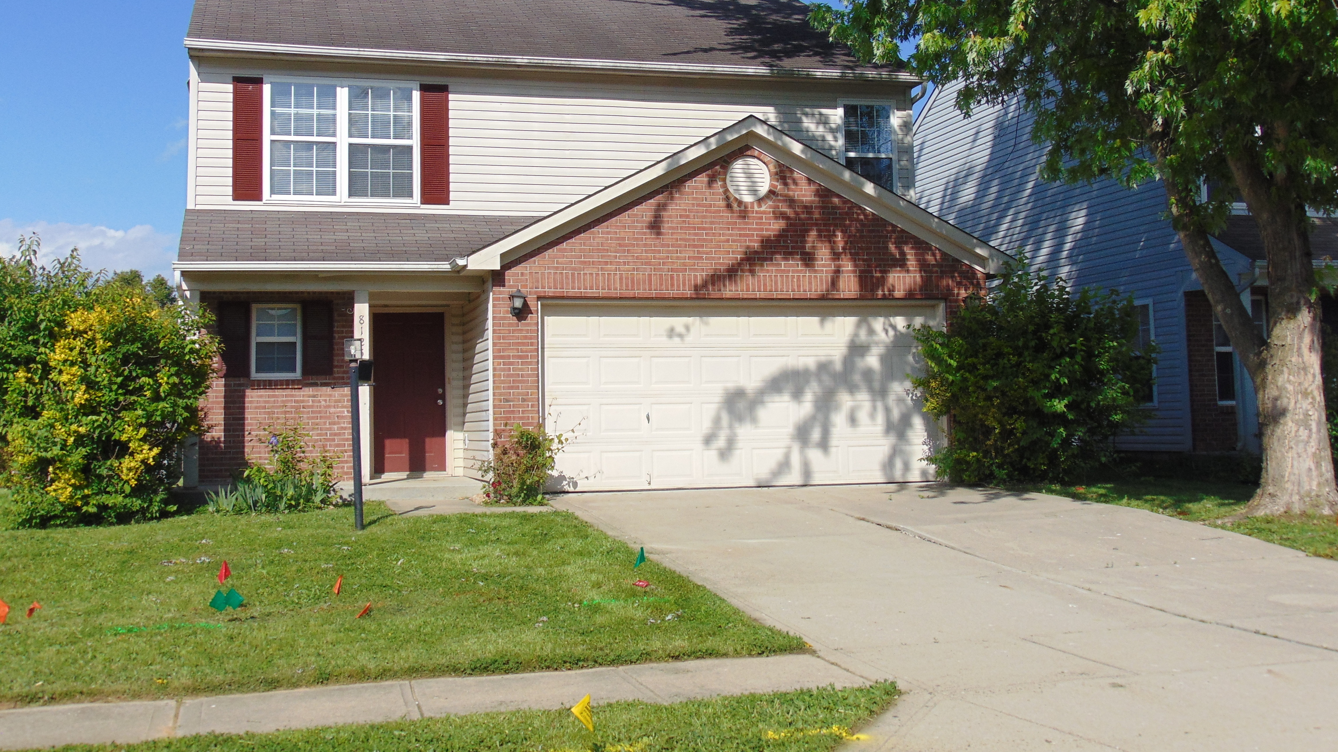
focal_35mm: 43
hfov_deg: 47.4
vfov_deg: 27.6
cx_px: 665
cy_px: 302
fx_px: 1525
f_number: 8.5
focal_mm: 6.9
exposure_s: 1/250
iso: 80
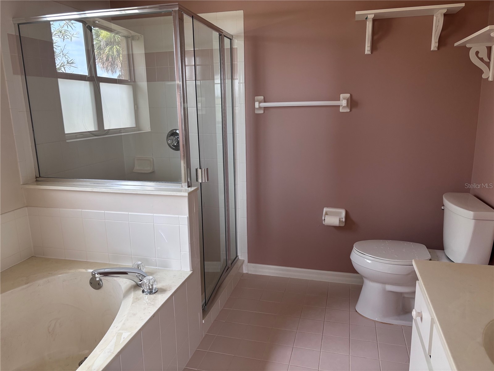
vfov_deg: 53.1
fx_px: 371
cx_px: 247
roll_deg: +0.8
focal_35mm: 26
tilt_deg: -12.7
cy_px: 186
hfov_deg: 67.3
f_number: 1.6
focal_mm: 5.96
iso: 100
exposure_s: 1/121
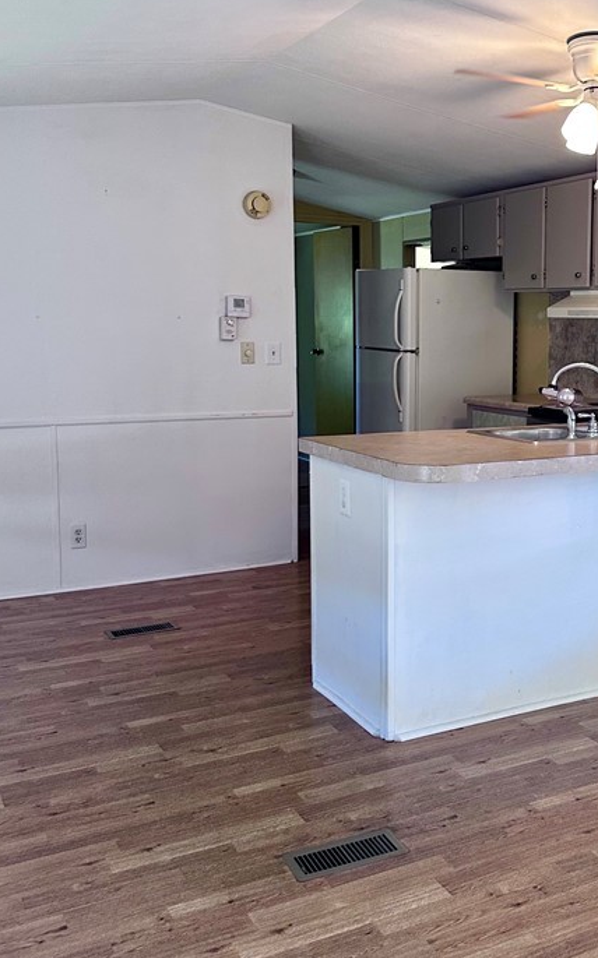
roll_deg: -0.9
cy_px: 427
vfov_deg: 51.5
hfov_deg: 32.6
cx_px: 476
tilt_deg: -6.4
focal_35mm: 38
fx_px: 992
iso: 250
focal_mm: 6.86
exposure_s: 1/60
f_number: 1.78
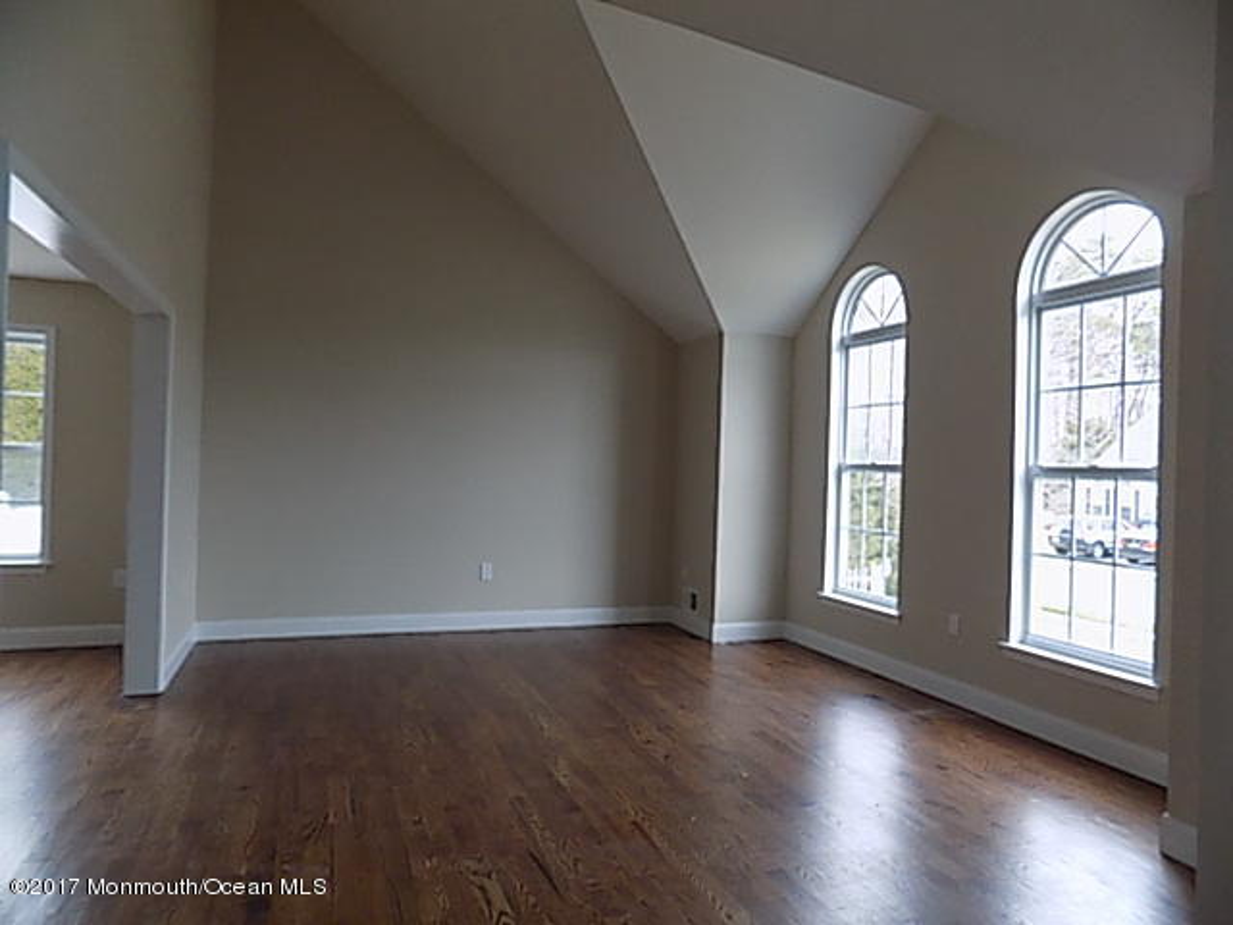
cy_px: 462
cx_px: 616
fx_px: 819
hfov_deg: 73.9
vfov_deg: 58.9
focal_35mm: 23
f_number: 3.1
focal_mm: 4
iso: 220
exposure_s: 1/30
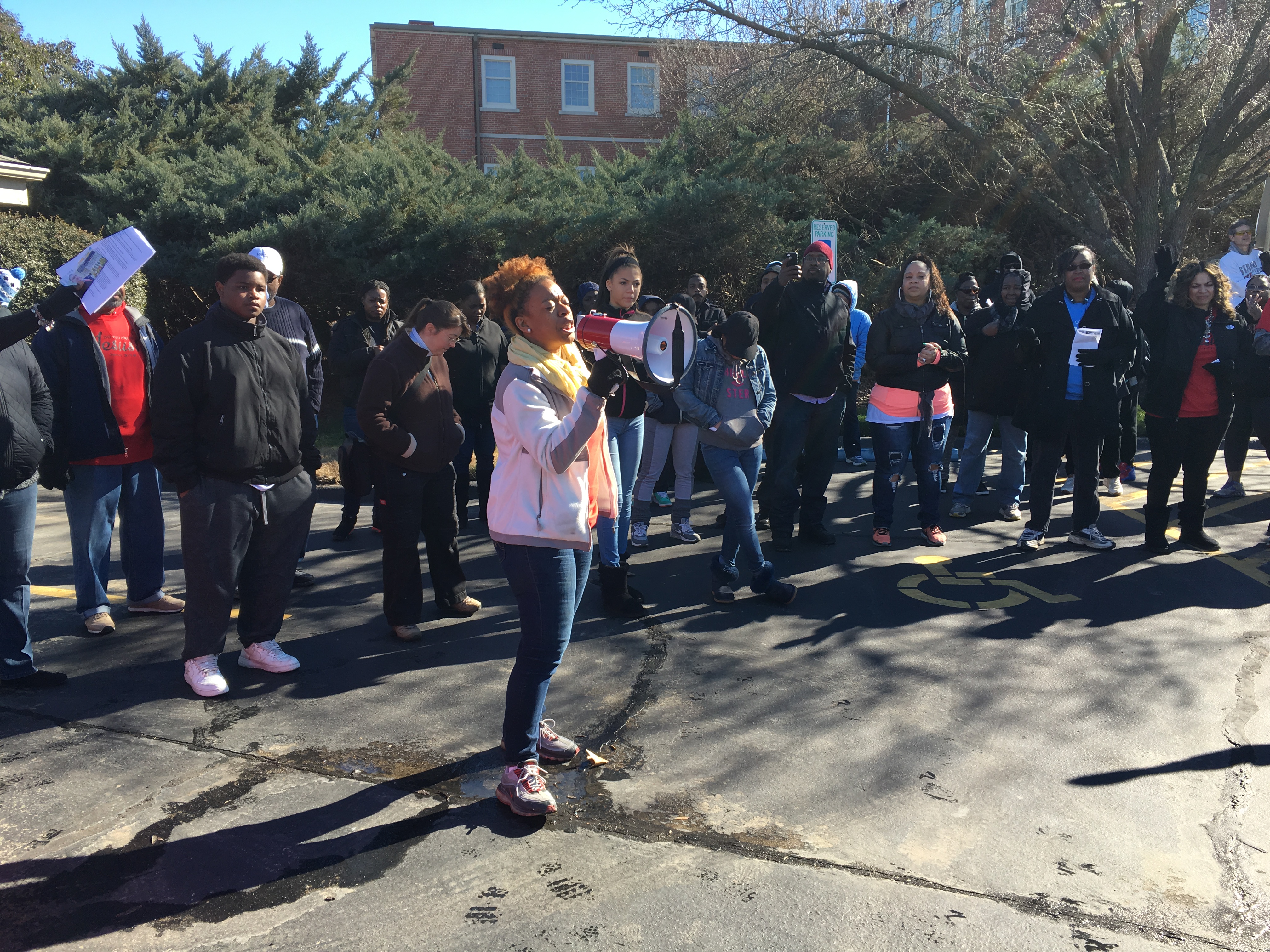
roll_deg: -0.2
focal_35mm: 29
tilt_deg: -7.7
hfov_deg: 61.7
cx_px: 635
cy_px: 476
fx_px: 1064
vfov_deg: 48.2
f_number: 2.2
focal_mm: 4.15
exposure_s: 1/411
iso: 25
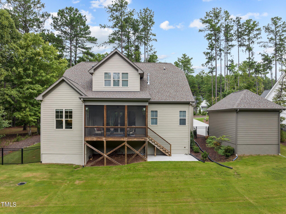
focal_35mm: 24
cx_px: 143
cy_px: 107
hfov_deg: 71.6
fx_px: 198
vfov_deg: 56.8
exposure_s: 1/60
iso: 100
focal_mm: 12.29
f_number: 5.6
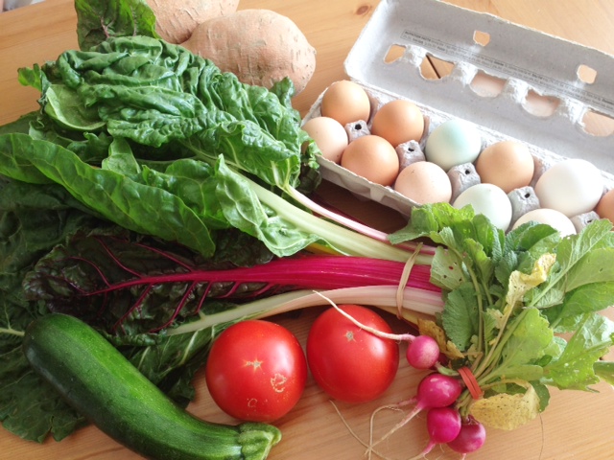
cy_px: 230
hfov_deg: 55.4
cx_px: 307
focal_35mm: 33
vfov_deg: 42.9
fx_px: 585
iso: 50
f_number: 2.4
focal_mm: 4.13
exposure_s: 1/60
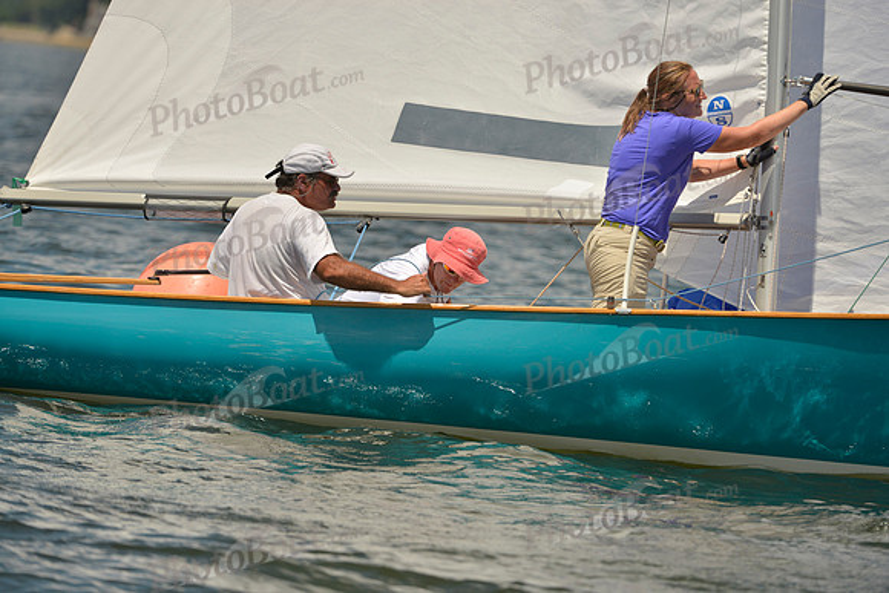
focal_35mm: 350
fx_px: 8645
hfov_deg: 5.9
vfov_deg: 3.9
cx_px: 444
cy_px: 296
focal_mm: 350
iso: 200
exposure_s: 1/1250
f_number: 7.1
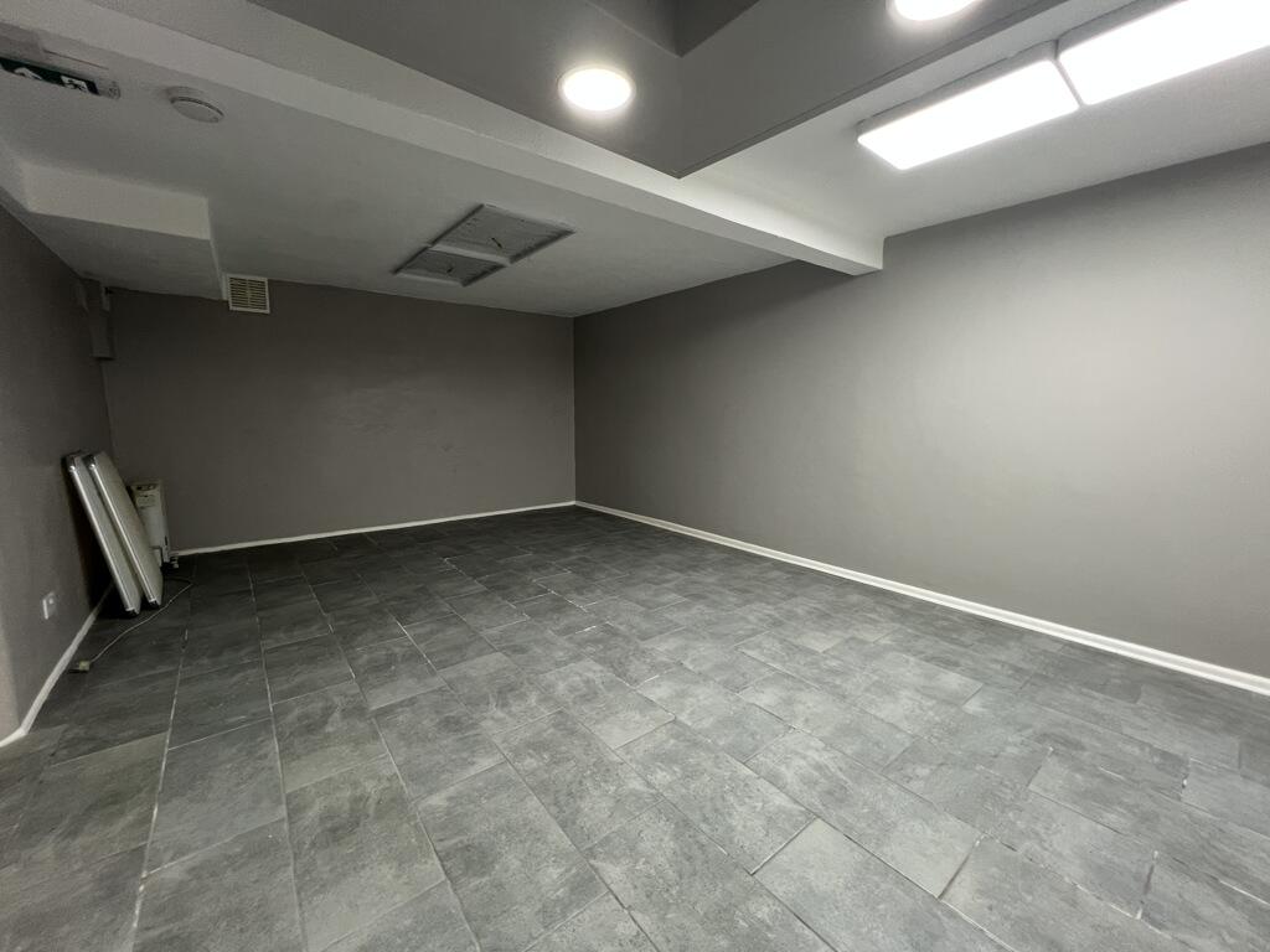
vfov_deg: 89.9
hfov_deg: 106.2
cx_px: 635
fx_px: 477
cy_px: 476
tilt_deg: -9.3
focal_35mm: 13
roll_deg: +0.7
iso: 160
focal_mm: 1.57
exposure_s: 1/50
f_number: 1.8
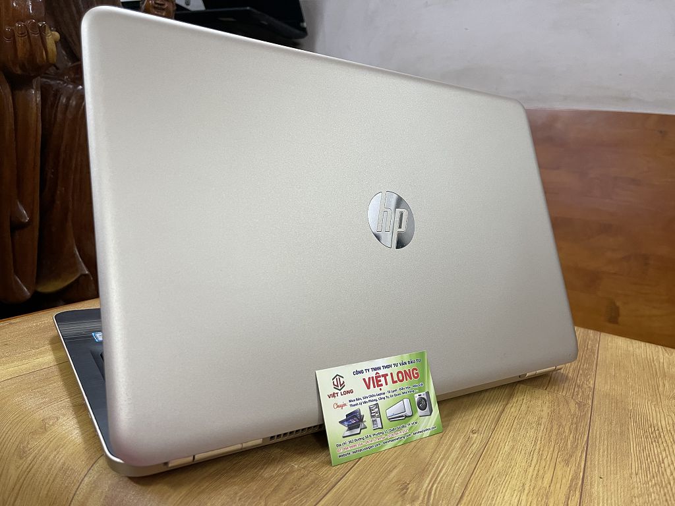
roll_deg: -6.6
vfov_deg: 53.1
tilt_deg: -11.3
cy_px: 253
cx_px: 338
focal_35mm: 26
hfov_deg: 67.3
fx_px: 507
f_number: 1.6
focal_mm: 5.1
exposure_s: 1/60
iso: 320
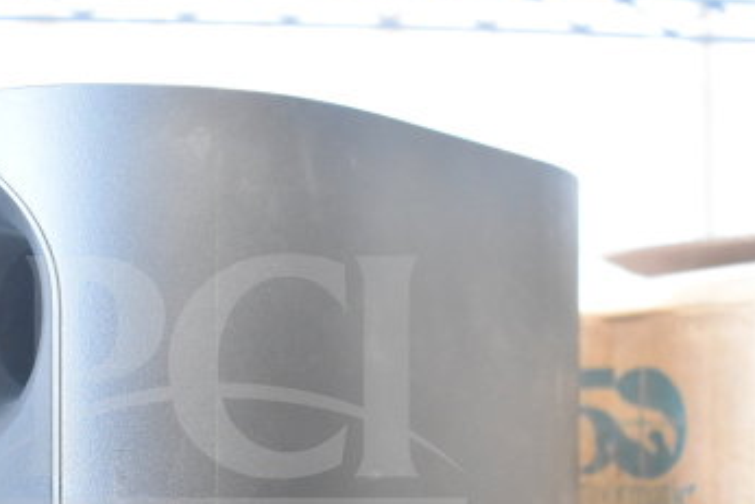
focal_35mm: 61
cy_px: 429
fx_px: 1277
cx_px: 220
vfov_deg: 21.9
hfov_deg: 32.5
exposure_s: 1/100
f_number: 5
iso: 6400
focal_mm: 23
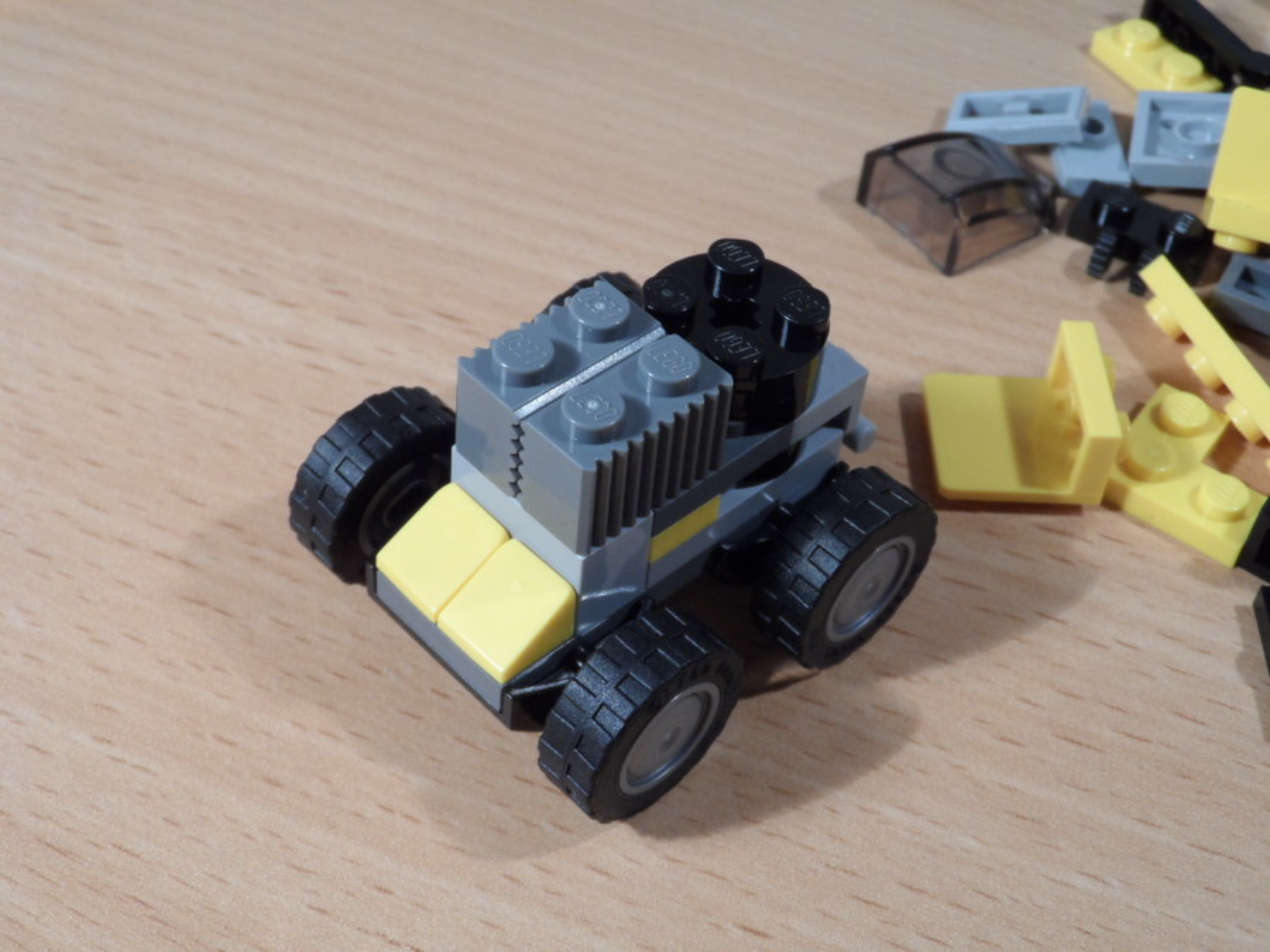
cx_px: 635
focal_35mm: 53
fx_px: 1944
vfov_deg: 27.5
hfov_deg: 36.2
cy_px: 476
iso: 200
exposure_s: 1/20
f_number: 4
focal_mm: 8.7
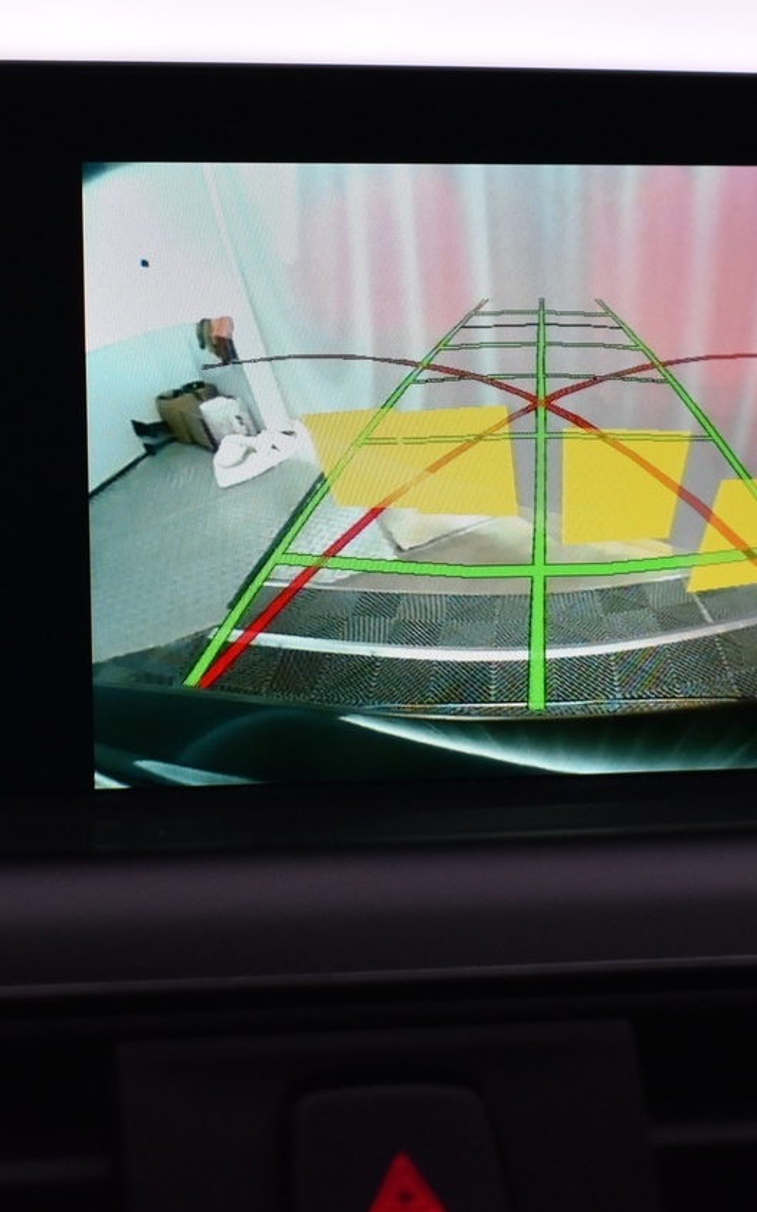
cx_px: 81
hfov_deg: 13.0
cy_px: 440
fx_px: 3302
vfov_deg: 20.7
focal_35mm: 100
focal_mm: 34
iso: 1000
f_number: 4.5
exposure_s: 1/50
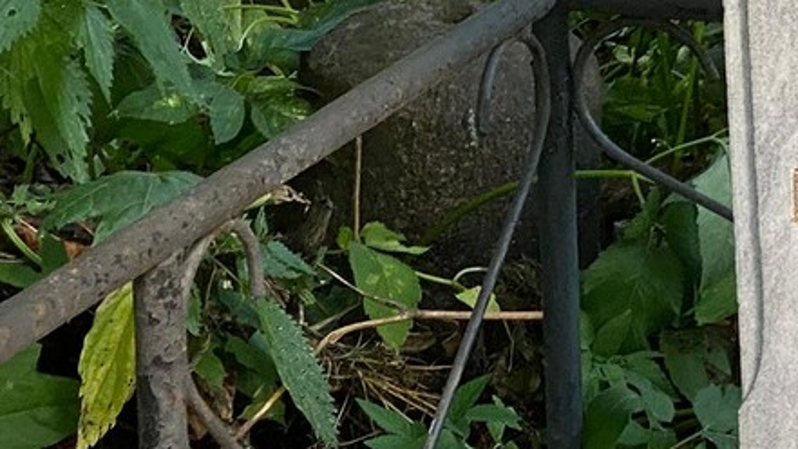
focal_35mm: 185
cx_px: 1288
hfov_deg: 11.1
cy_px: 74
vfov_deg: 6.6
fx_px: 3914
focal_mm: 6
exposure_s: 1/121
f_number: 2
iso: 64
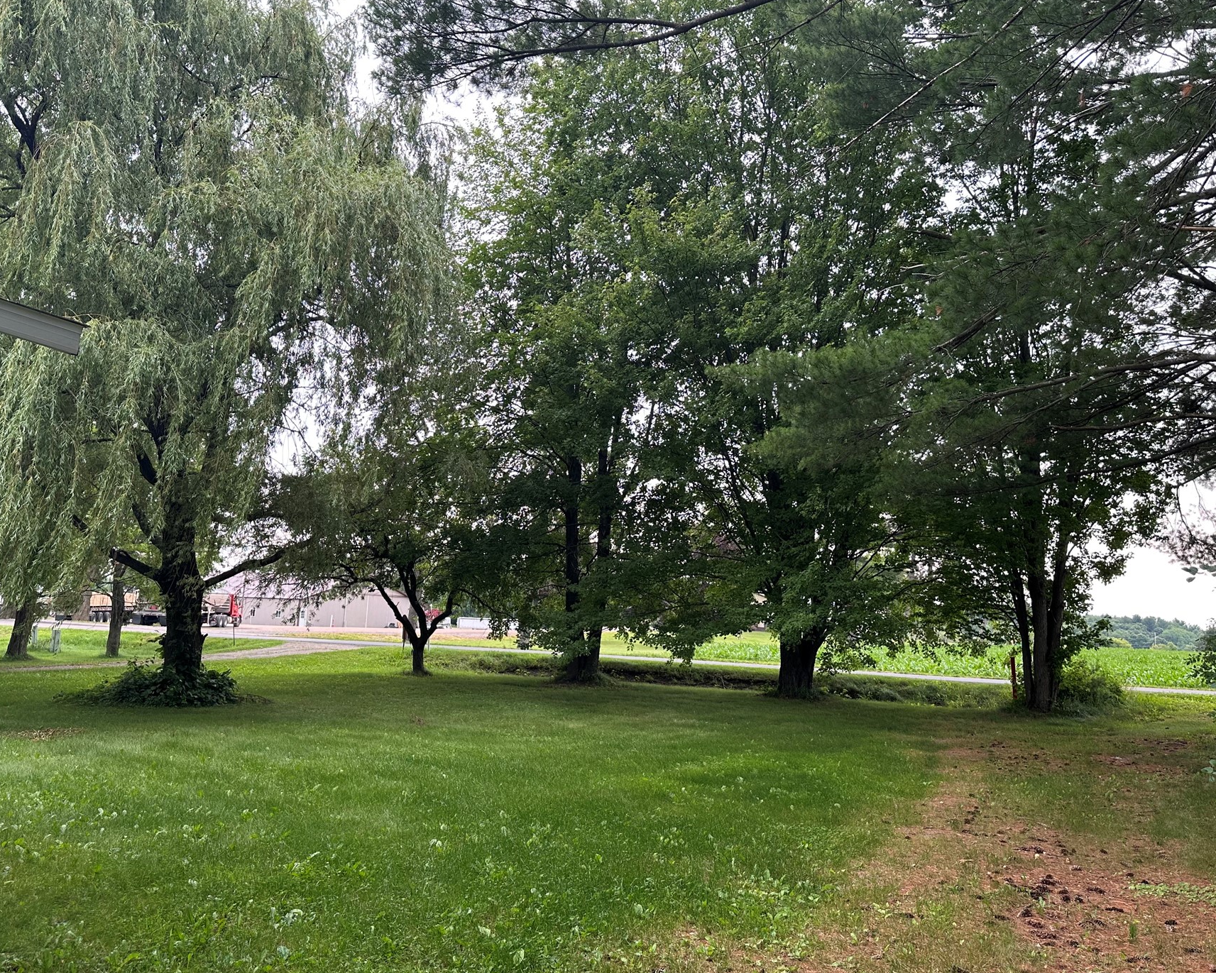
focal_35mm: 28
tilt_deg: +7.5
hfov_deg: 62.2
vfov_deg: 51.5
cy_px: 509
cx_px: 574
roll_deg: -3.5
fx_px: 1008
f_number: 1.78
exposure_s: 1/238
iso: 80
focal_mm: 6.86
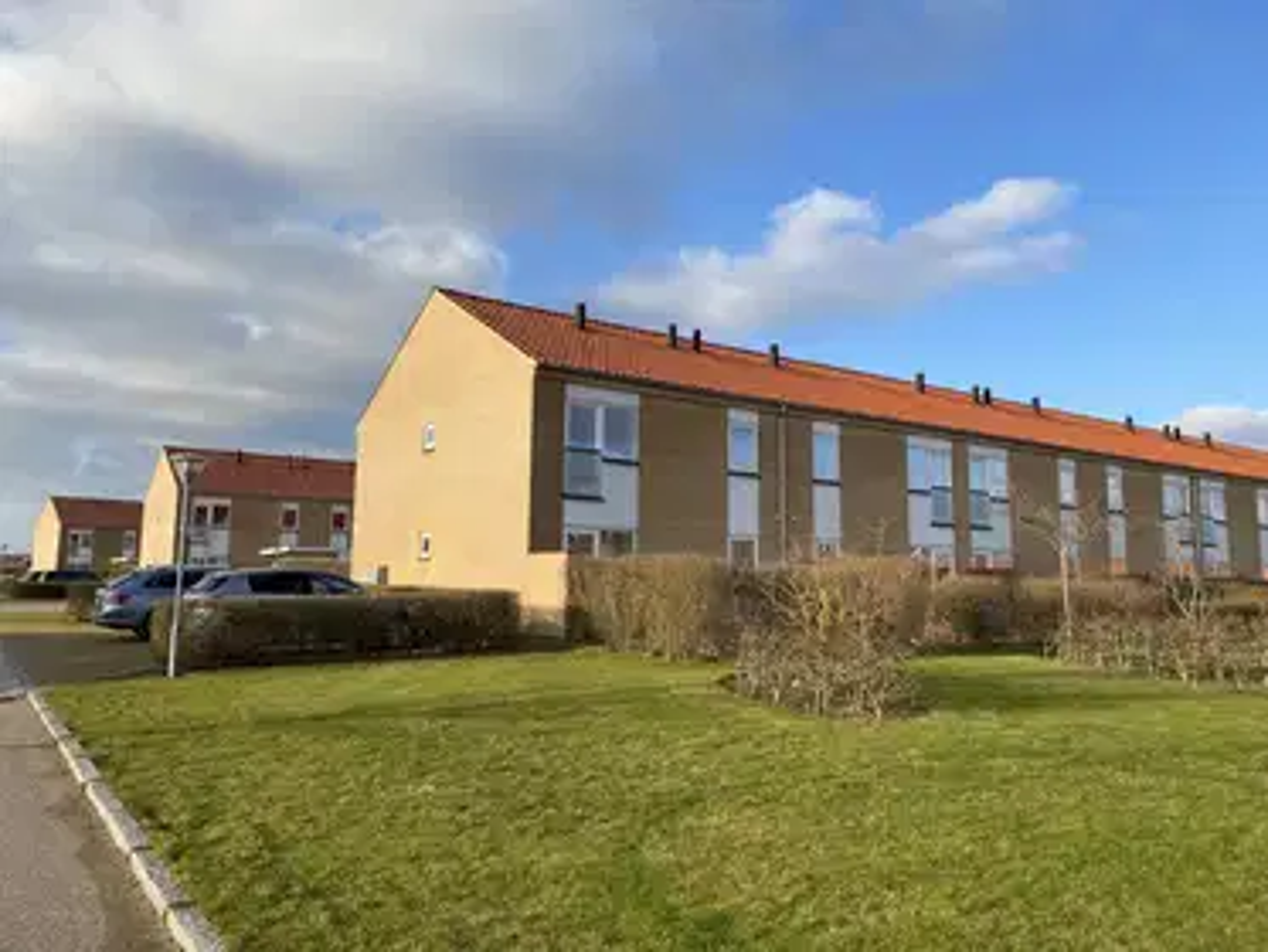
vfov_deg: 53.1
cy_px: 476
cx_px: 634
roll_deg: -1.9
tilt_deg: +6.2
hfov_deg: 67.3
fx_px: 953
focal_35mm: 26
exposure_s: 1/1779
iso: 32
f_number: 1.8
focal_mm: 4.25
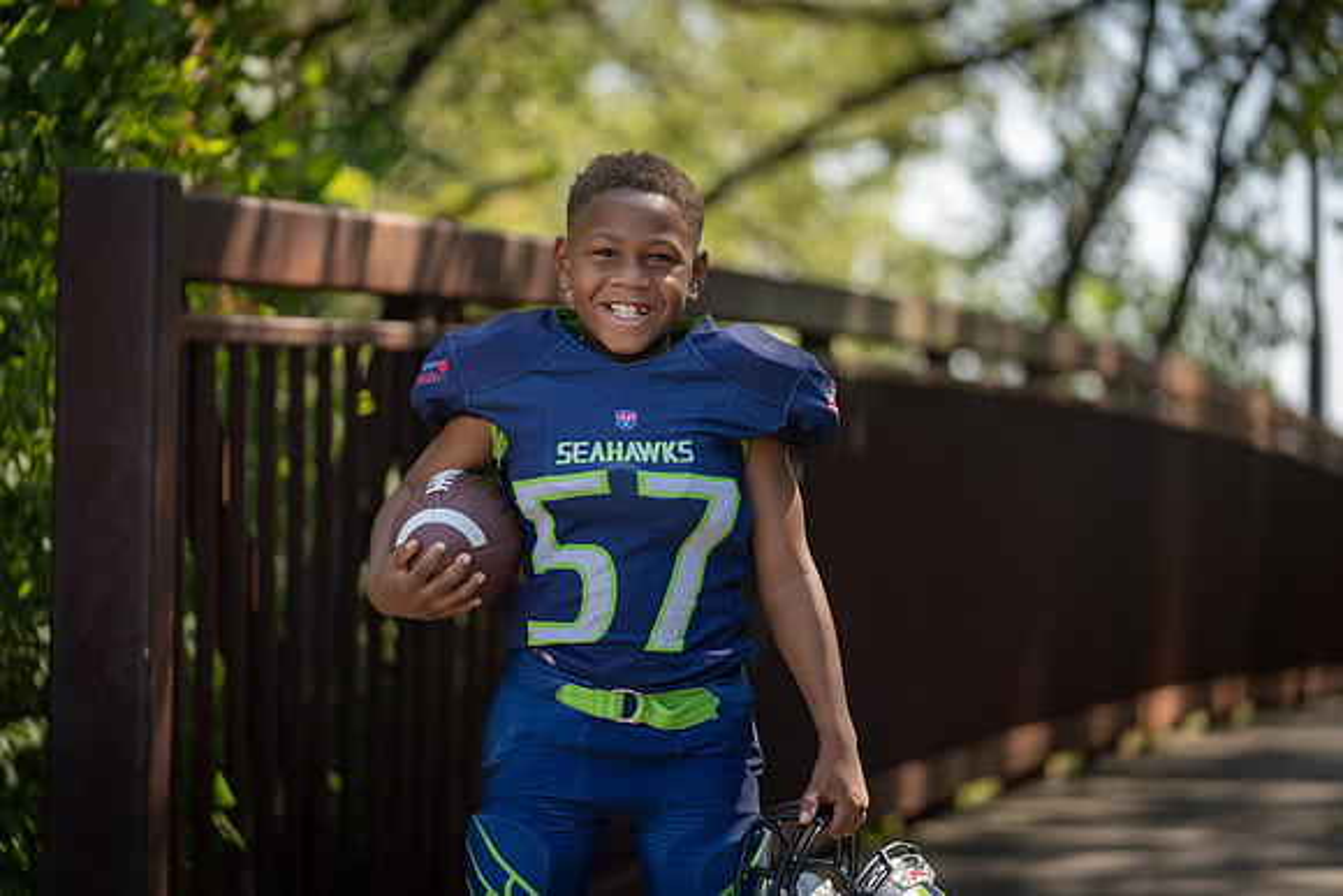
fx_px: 4627
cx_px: 672
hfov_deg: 16.5
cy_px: 448
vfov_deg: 11.1
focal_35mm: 124
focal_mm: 124
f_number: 2.8
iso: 100
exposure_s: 1/400
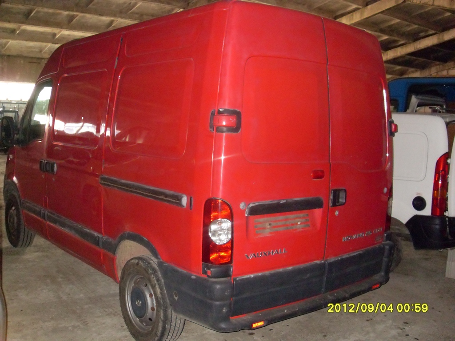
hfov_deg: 50.1
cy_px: 170
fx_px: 486
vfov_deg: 38.7
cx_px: 228
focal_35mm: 37
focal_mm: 6.3
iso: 400
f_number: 2.8
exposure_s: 1/45
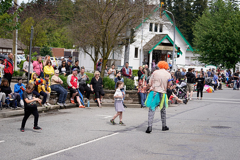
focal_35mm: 70
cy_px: 80
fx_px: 467
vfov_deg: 19.5
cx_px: 120
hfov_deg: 28.8
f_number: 2.8
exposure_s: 1/400
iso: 100
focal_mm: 70
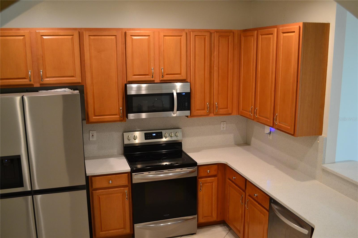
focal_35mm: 33
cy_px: 119
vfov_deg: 40.0
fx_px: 328
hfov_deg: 57.2
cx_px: 179
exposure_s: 1/50
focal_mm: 22
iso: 800
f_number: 4
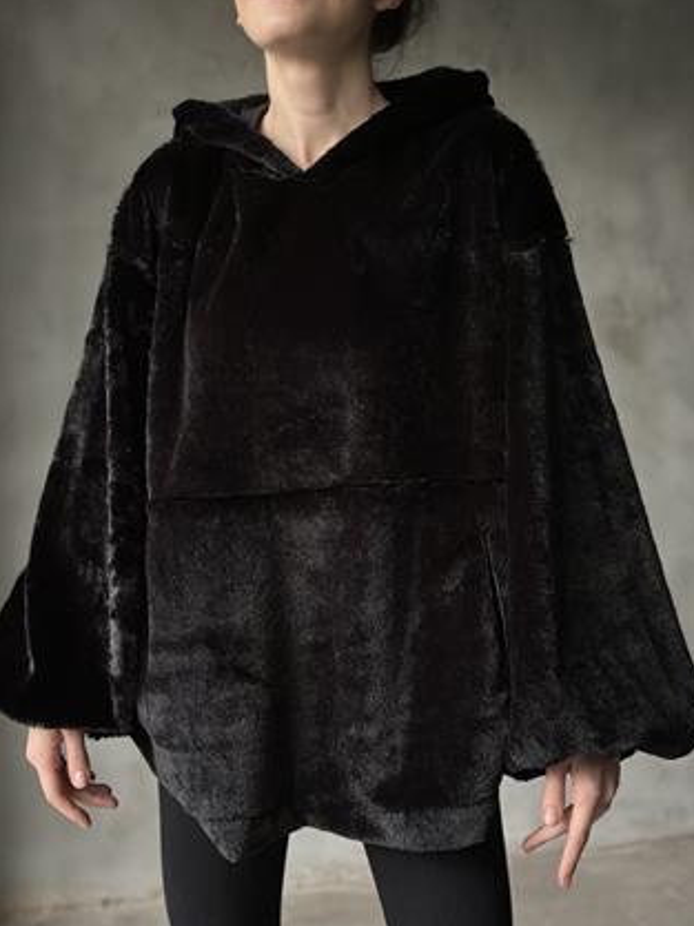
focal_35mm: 49
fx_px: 1311
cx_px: 350
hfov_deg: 29.6
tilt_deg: -4.3
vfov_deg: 38.9
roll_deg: -0.3
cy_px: 463
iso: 800
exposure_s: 1/25
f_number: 1.78
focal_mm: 6.86
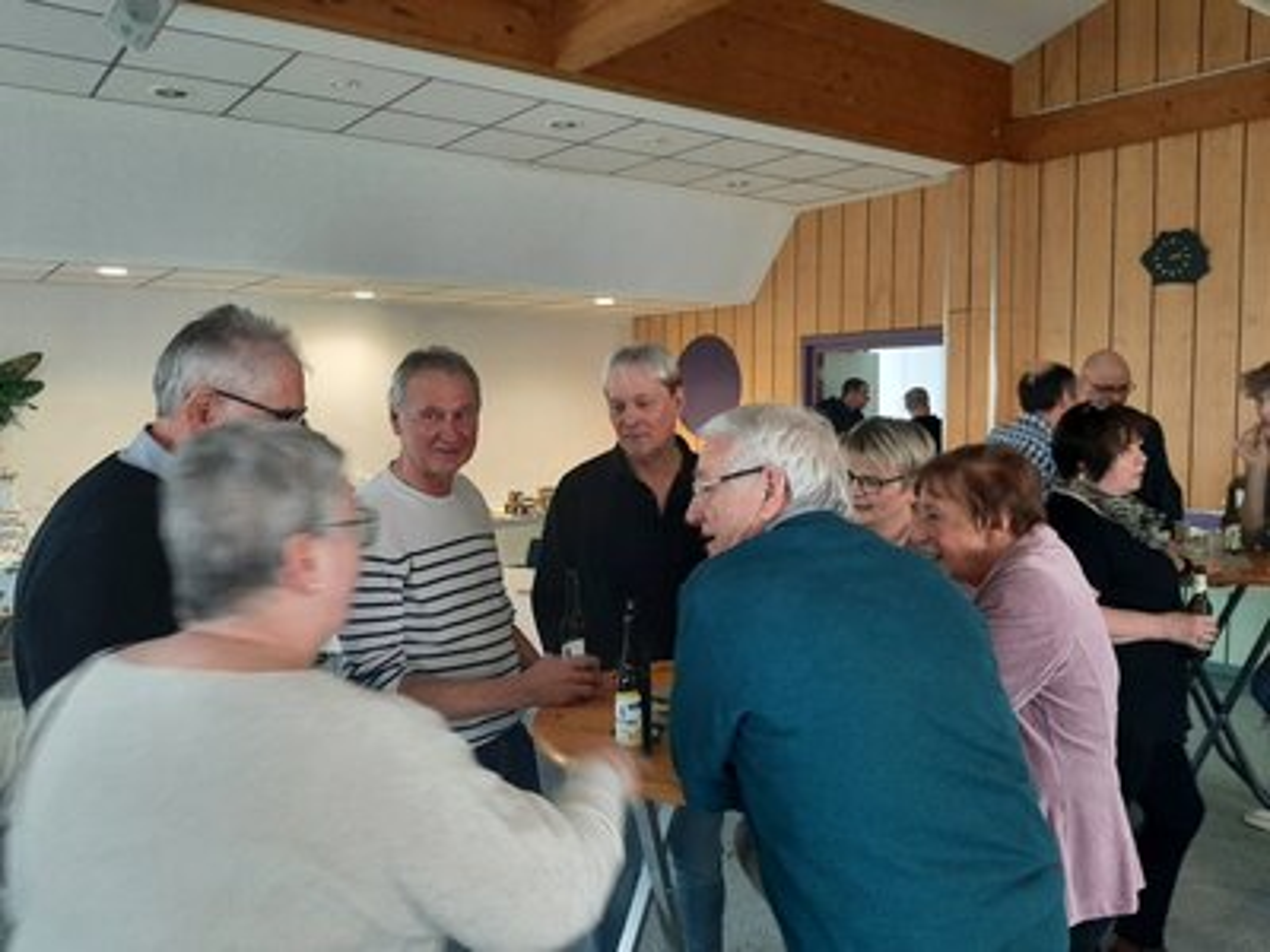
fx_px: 954
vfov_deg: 53.1
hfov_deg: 67.3
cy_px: 476
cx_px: 635
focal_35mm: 26
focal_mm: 3.93
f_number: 1.7
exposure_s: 1/25
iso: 160
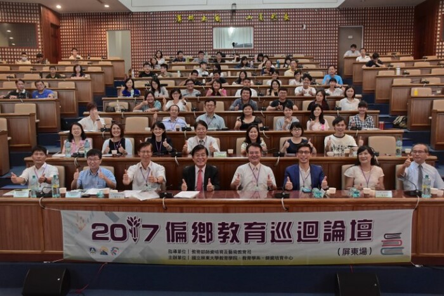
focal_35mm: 33
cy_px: 148
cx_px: 222
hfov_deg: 57.2
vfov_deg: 40.0
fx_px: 407
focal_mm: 22
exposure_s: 1/20
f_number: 5.6
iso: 1600
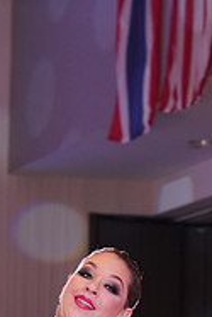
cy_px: 490
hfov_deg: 4.5
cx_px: -16
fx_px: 2680
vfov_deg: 6.7
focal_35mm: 304
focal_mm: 98
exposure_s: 1/125
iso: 1250
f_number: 5
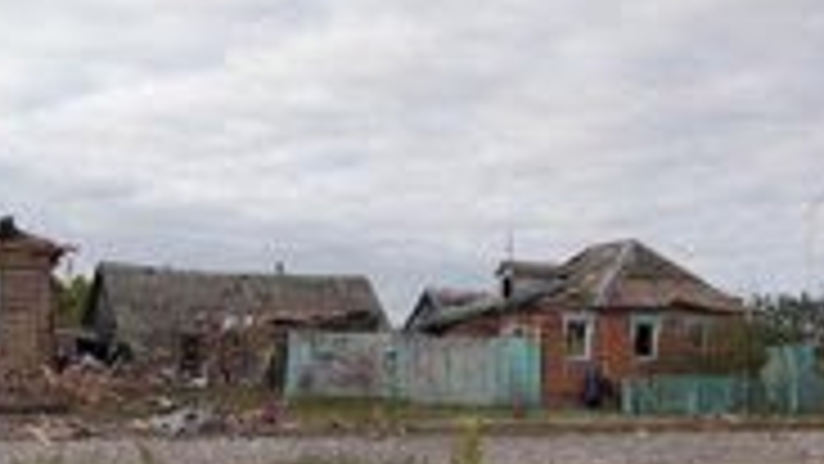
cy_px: 444
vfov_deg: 21.2
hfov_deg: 37.4
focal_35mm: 55
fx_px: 1202
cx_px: 549
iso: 800
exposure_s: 1/100
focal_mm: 24
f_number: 5
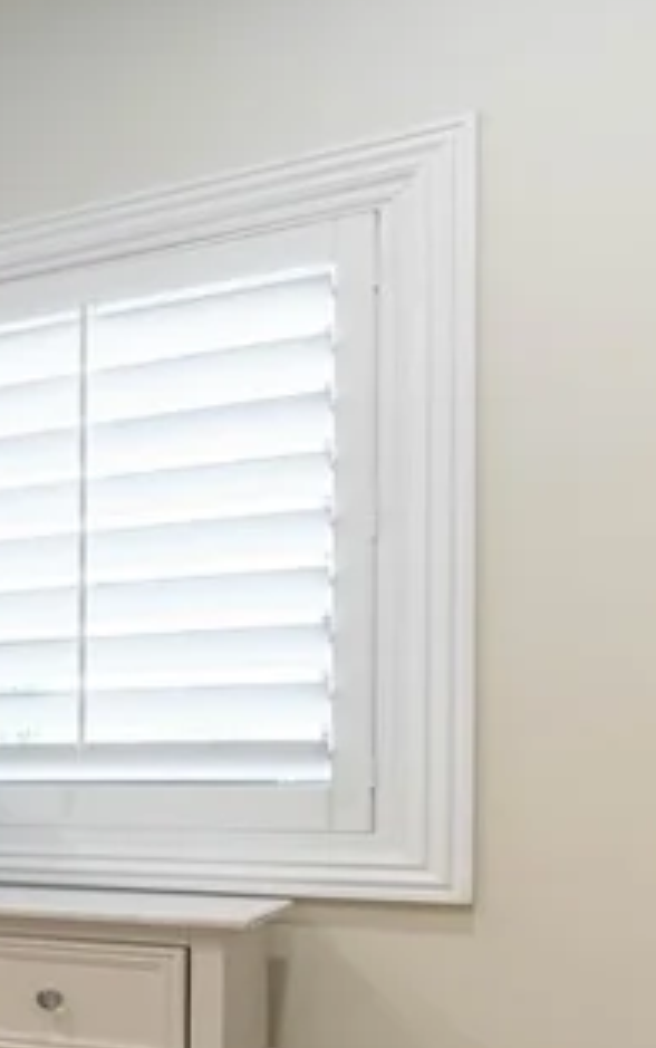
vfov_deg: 39.3
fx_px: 1428
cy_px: 768
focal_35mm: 50
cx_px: -920
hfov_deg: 15.0
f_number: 8
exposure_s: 1/640
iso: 400
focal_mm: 15
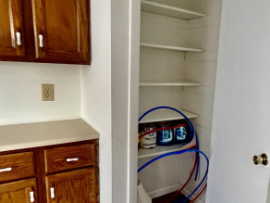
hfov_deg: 55.1
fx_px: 250
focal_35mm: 32
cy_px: 119
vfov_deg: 44.0
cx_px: 189
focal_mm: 2.22
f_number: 2.2
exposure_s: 1/60
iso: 640
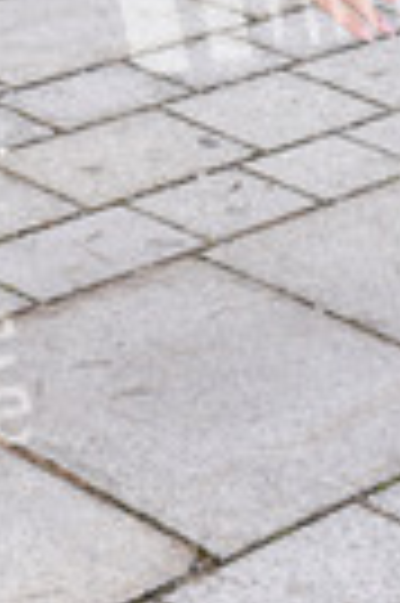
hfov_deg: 11.2
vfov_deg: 15.8
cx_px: -67
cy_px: -256
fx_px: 2013
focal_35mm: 120
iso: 400
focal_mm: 27
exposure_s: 1/160
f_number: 8
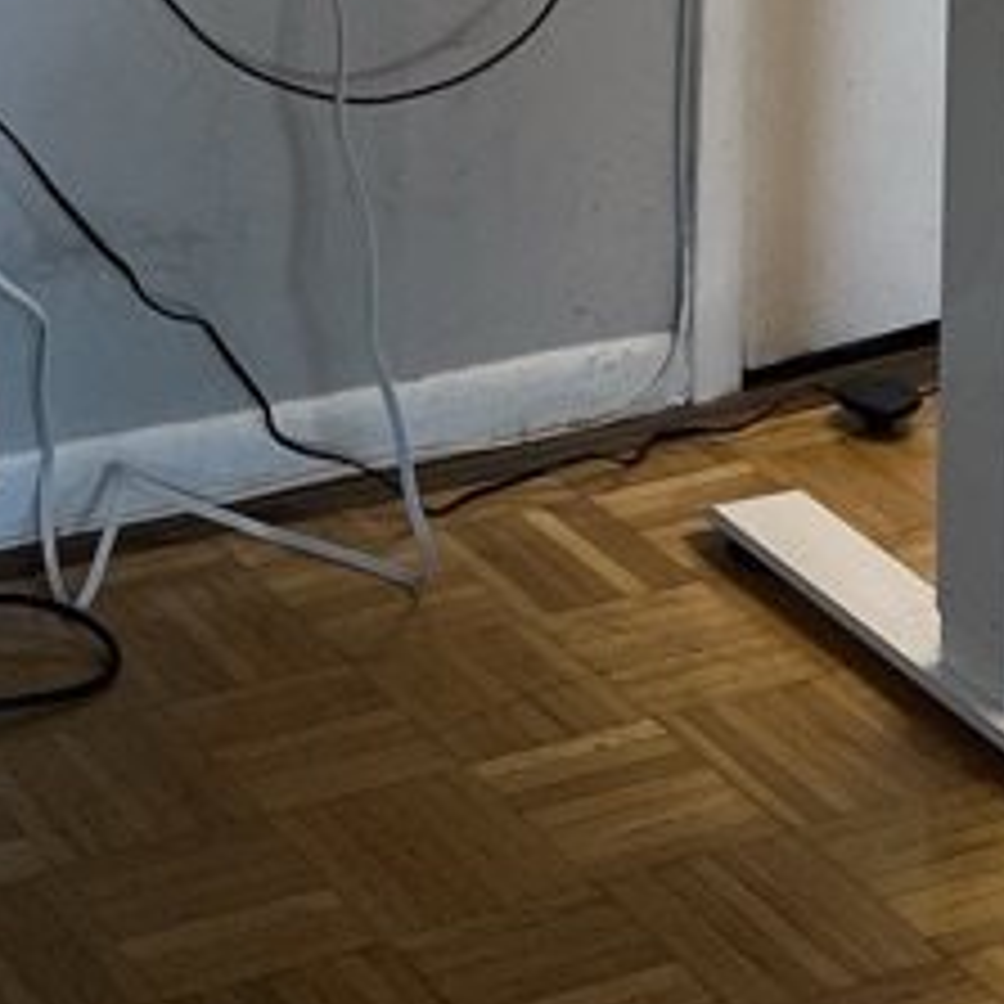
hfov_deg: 16.5
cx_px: -23
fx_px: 3380
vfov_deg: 14.8
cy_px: -779
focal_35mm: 103
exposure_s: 1/60
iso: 200
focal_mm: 5.1
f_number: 1.6
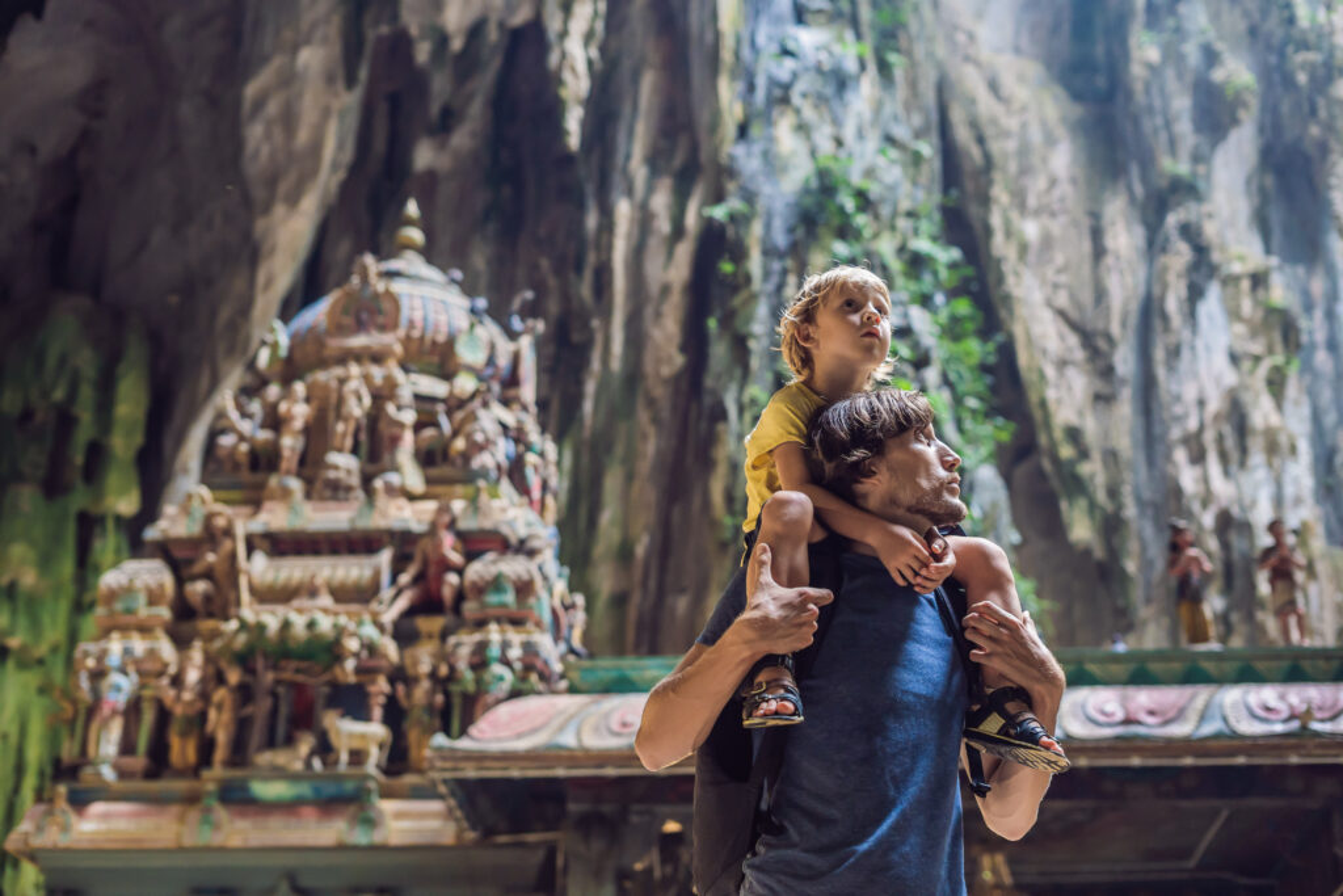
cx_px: 672
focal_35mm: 50
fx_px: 1865
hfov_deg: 39.6
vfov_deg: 27.0
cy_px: 448
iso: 1250
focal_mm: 50
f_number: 2.8
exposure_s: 1/100
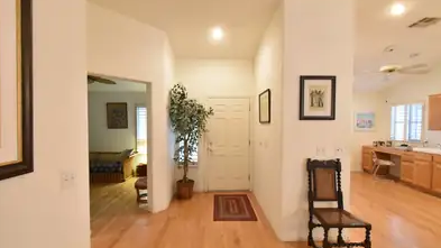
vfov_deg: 67.0
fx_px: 187
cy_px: 131
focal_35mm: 16
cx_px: 220
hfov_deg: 99.4
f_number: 18
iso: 4000
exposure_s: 1/3
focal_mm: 10
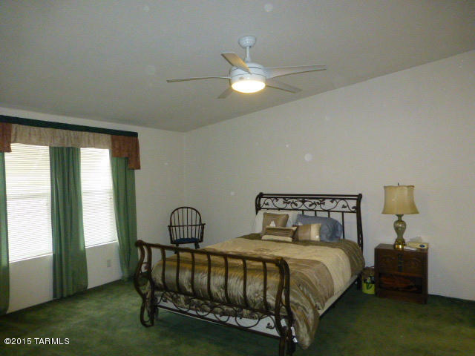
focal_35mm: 25
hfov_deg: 69.4
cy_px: 178
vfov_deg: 54.9
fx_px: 343
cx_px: 238
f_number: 3.3
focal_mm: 4.3
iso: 800
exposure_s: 1/60
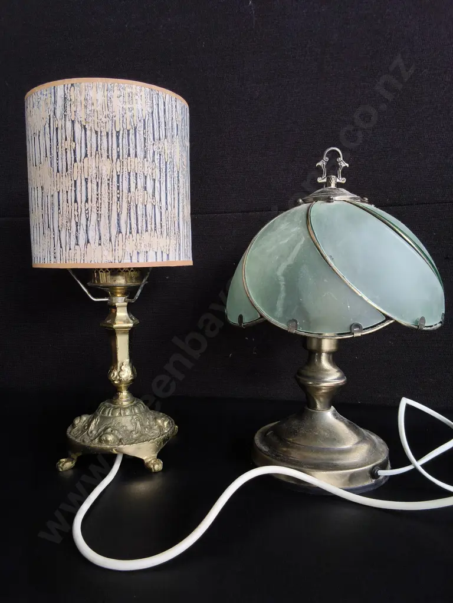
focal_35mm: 27
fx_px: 471
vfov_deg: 65.3
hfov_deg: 51.4
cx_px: 226
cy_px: 302
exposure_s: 1/120
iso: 100
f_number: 2
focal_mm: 2.87
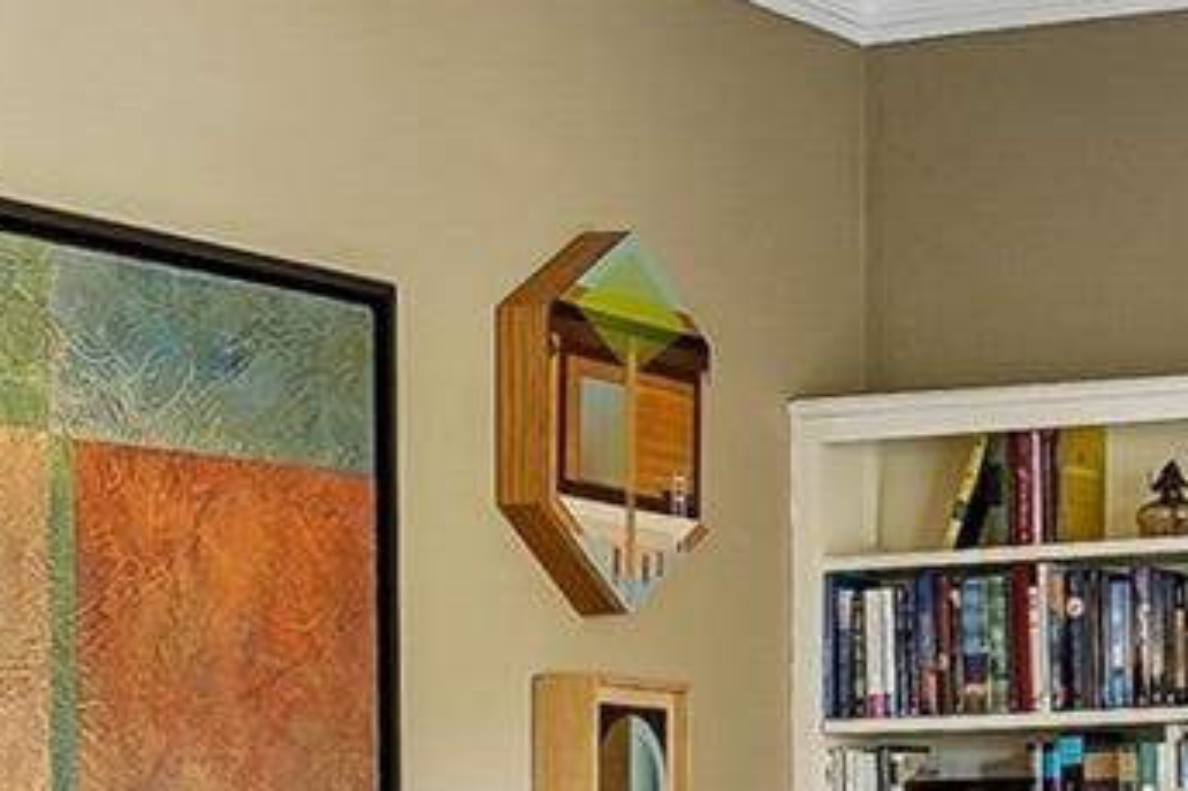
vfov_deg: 10.4
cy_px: 838
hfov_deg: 15.6
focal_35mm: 131
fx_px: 4321
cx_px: 915
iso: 100
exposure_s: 1.6
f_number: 9
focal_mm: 15
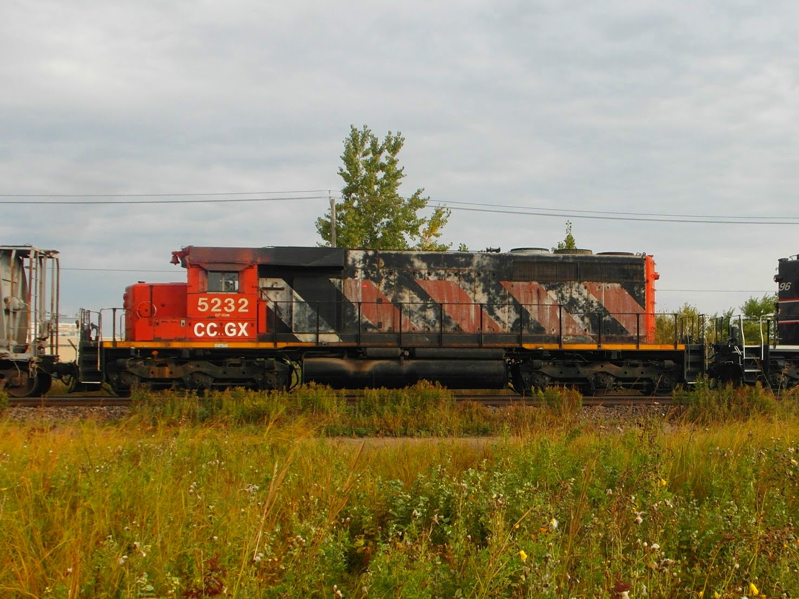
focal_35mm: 35
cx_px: 400
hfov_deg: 52.6
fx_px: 808
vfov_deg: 40.7
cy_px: 300
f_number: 4.3
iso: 100
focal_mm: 6.2
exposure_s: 1/350
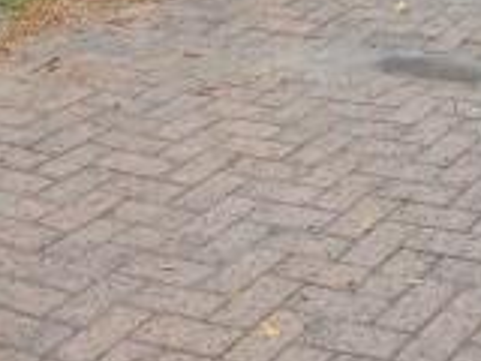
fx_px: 1445
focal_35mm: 104
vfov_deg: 12.9
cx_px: 568
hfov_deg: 18.0
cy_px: -289
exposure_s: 1/80
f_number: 3.5
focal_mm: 4.6
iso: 80
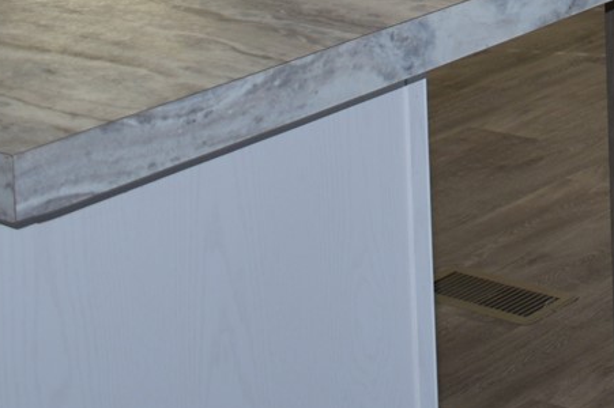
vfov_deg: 10.4
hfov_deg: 15.7
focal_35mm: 122
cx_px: 866
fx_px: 2079
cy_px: -391
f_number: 3.5
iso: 100
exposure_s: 1/60
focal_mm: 18
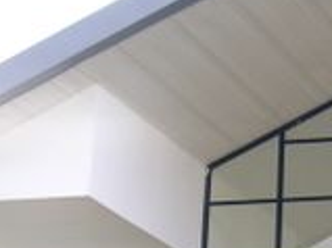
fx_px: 1811
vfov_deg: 7.7
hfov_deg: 10.1
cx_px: 524
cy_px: 342
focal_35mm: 189
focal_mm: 10.3
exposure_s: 1/52.2
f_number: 3.8
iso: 50
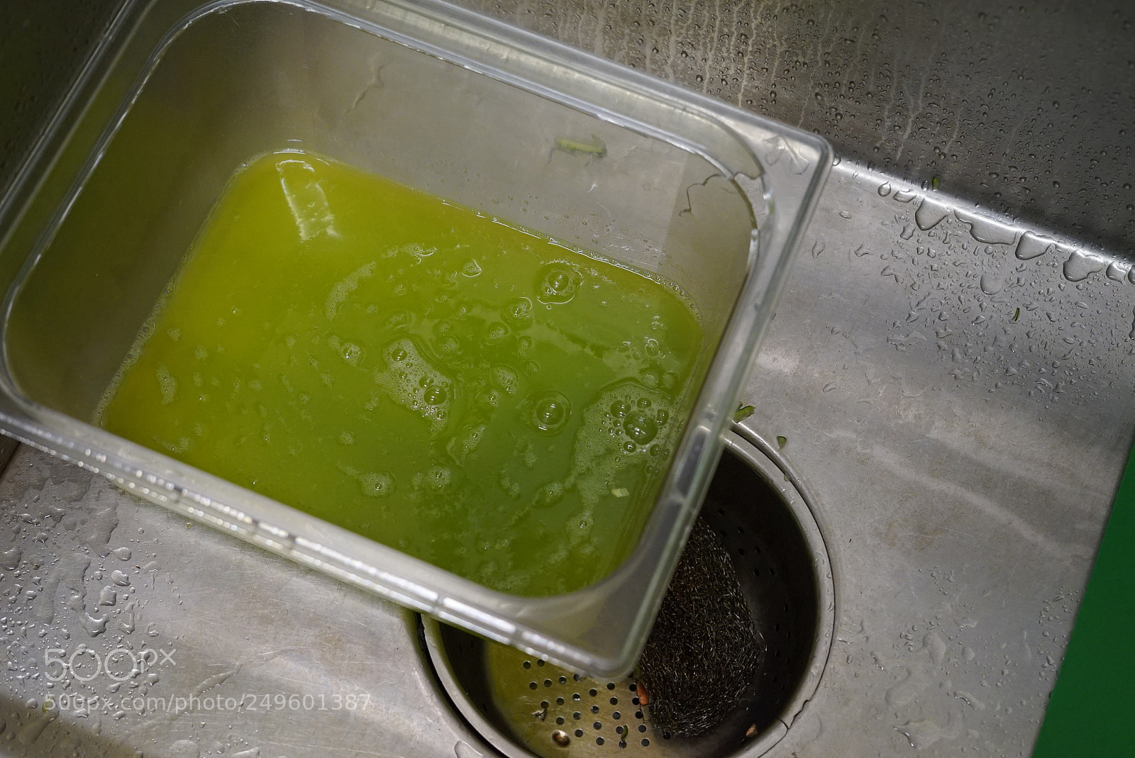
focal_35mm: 50
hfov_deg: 39.6
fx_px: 1577
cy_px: 379
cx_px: 568
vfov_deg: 27.0
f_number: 4
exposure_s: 1/160
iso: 4000
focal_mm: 50
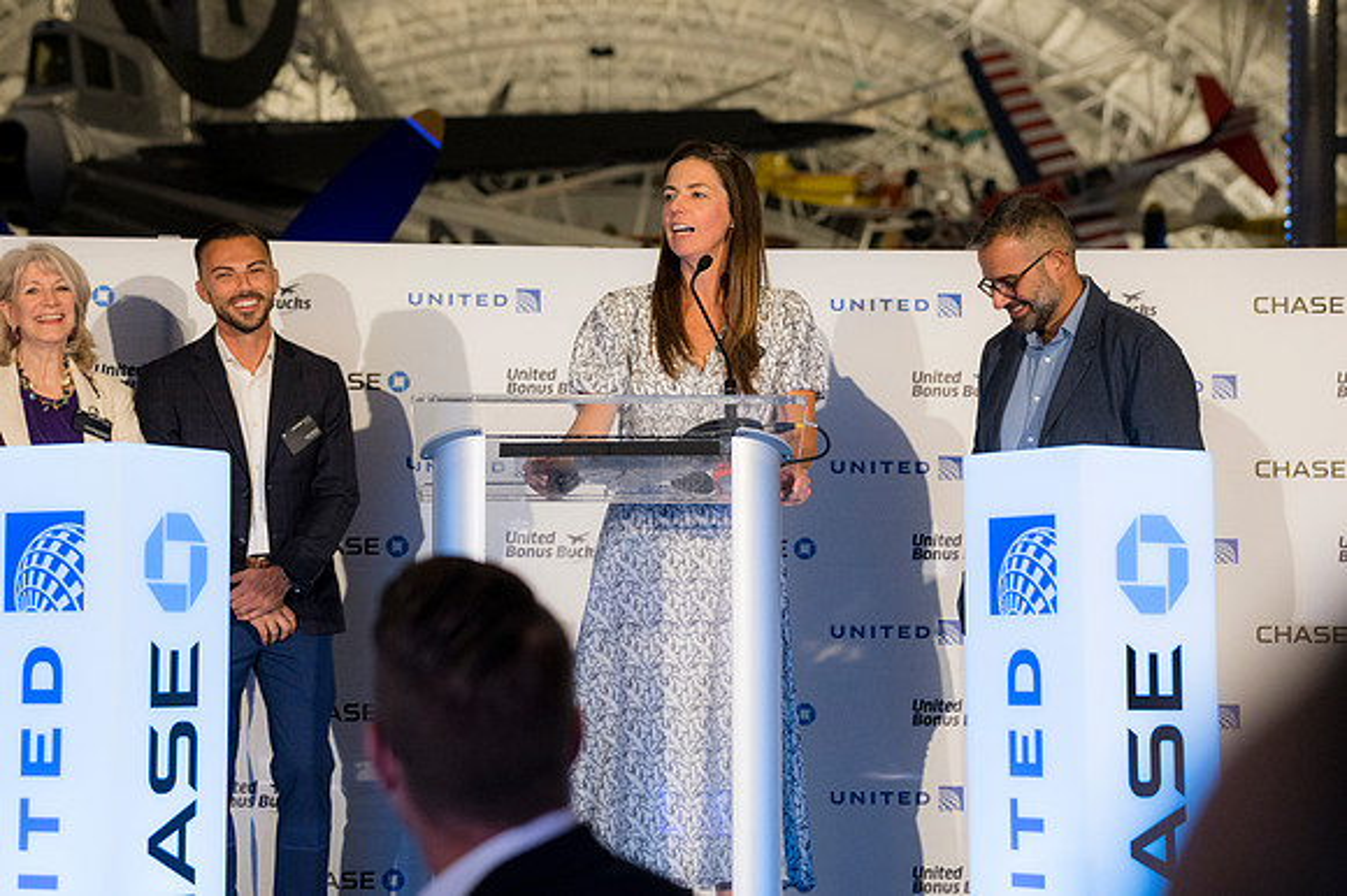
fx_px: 3141
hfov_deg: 24.2
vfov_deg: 16.2
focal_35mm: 84
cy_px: 448
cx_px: 674
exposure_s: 1/200
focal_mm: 56
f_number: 2.8
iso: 800
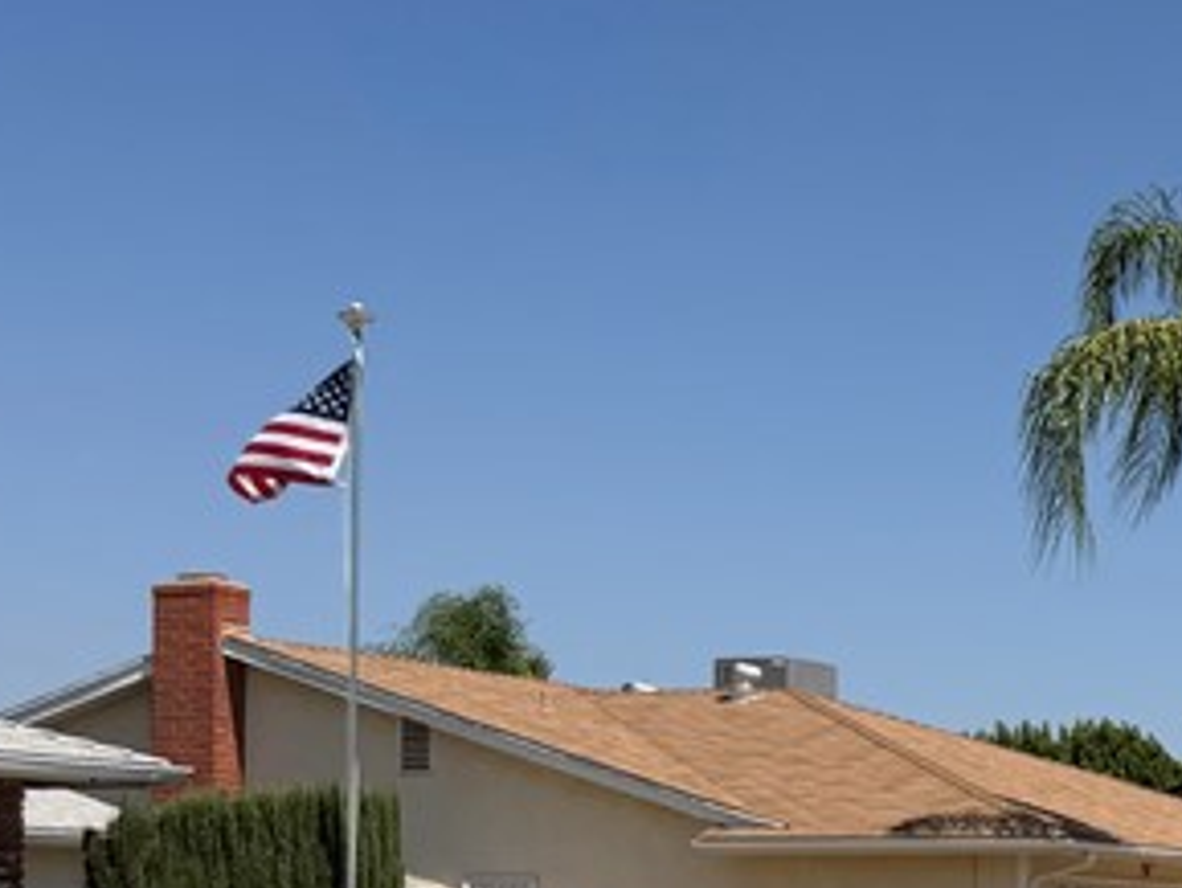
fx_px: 2904
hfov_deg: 19.3
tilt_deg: +2.8
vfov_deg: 17.0
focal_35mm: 85
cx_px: 1902
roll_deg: -0.6
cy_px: 876
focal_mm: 6.76
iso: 80
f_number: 1.78
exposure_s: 1/7353
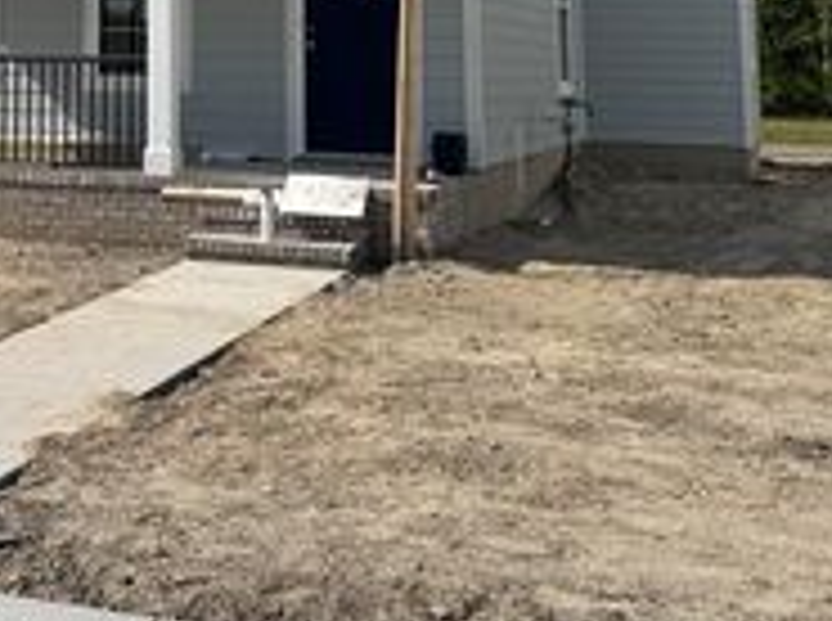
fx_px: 1559
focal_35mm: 65
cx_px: 112
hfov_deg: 28.9
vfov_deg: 20.8
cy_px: -155
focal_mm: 6.76
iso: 80
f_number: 1.78
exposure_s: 1/7092
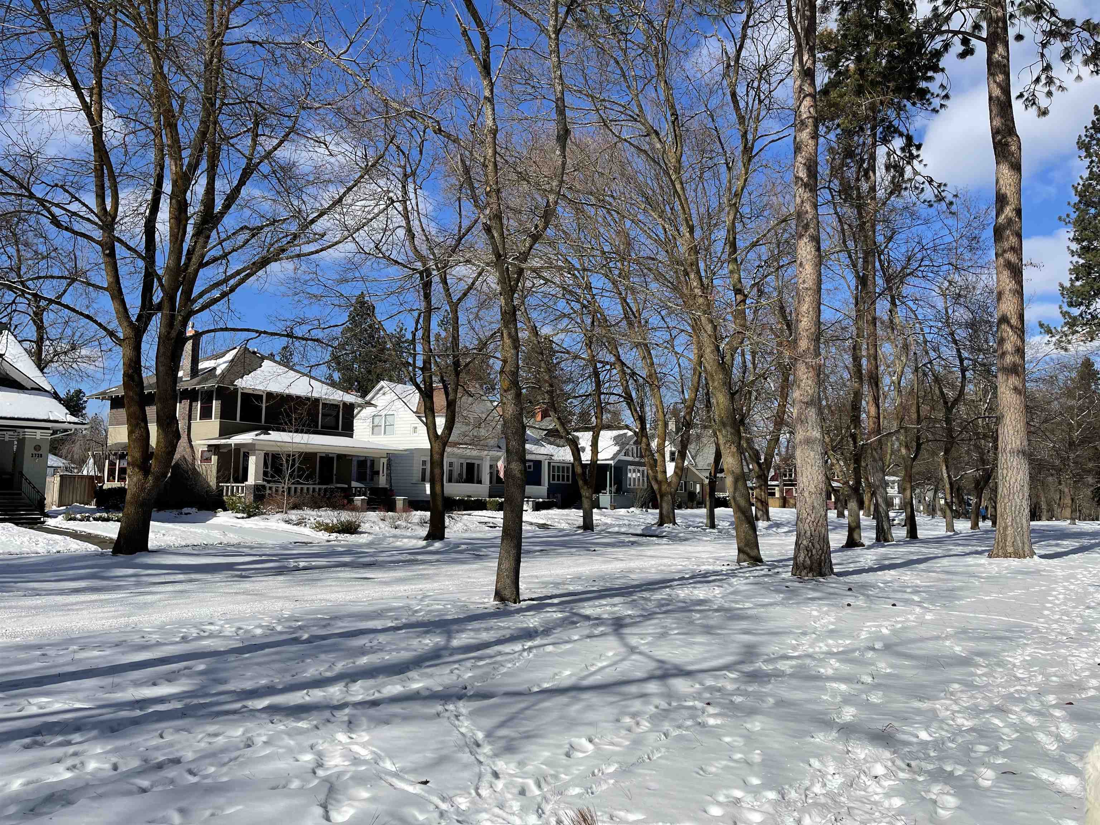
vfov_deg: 53.1
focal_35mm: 26
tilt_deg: +5.4
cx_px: 550
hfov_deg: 67.3
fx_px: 826
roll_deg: -0.6
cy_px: 412
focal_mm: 5.1
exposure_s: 1/5917
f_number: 1.6
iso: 32
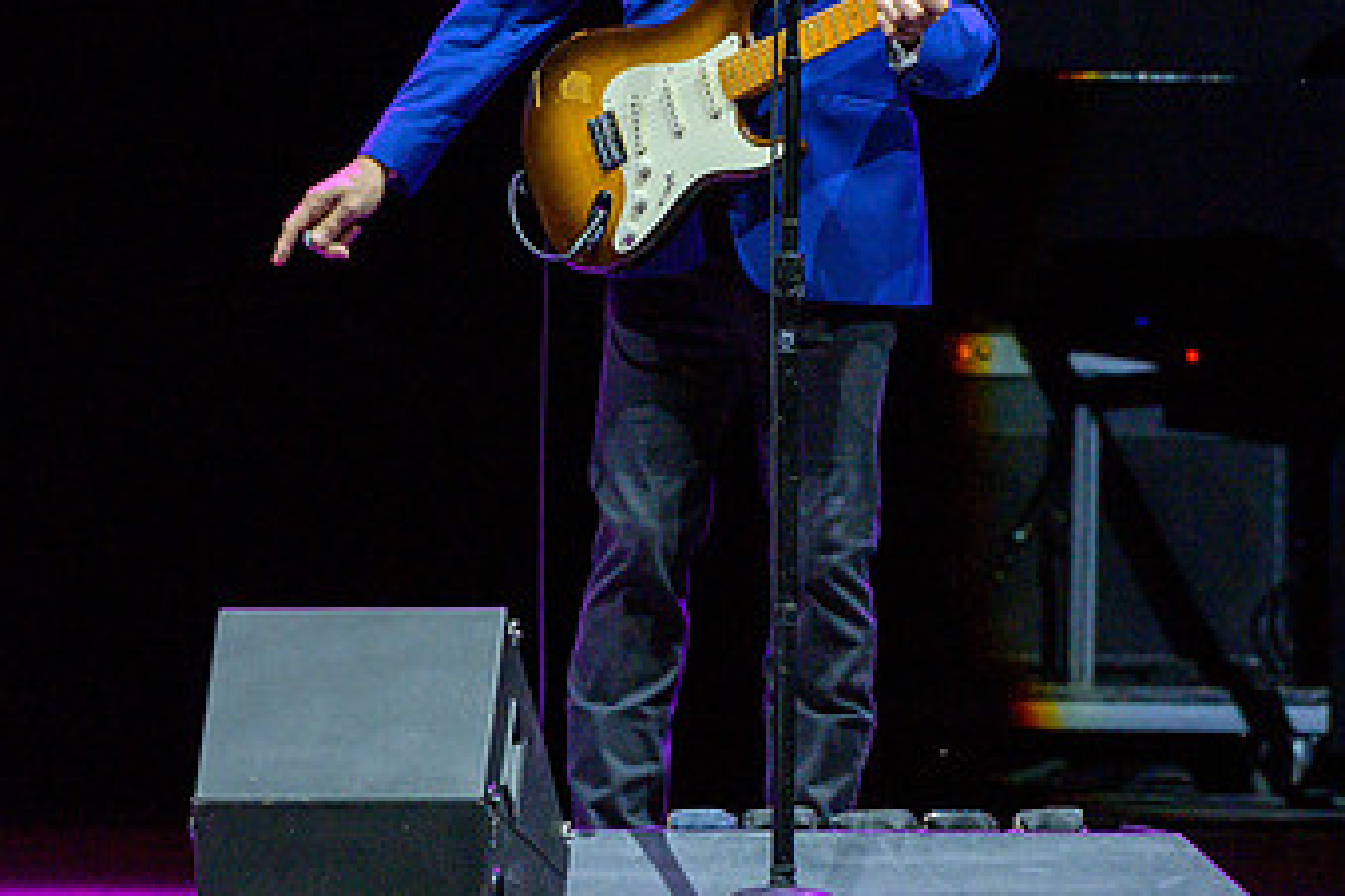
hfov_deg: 2.2
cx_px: 829
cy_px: 261
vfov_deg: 1.5
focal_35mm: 932
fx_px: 34818
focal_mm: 400
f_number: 5.6
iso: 4000
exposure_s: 1/500
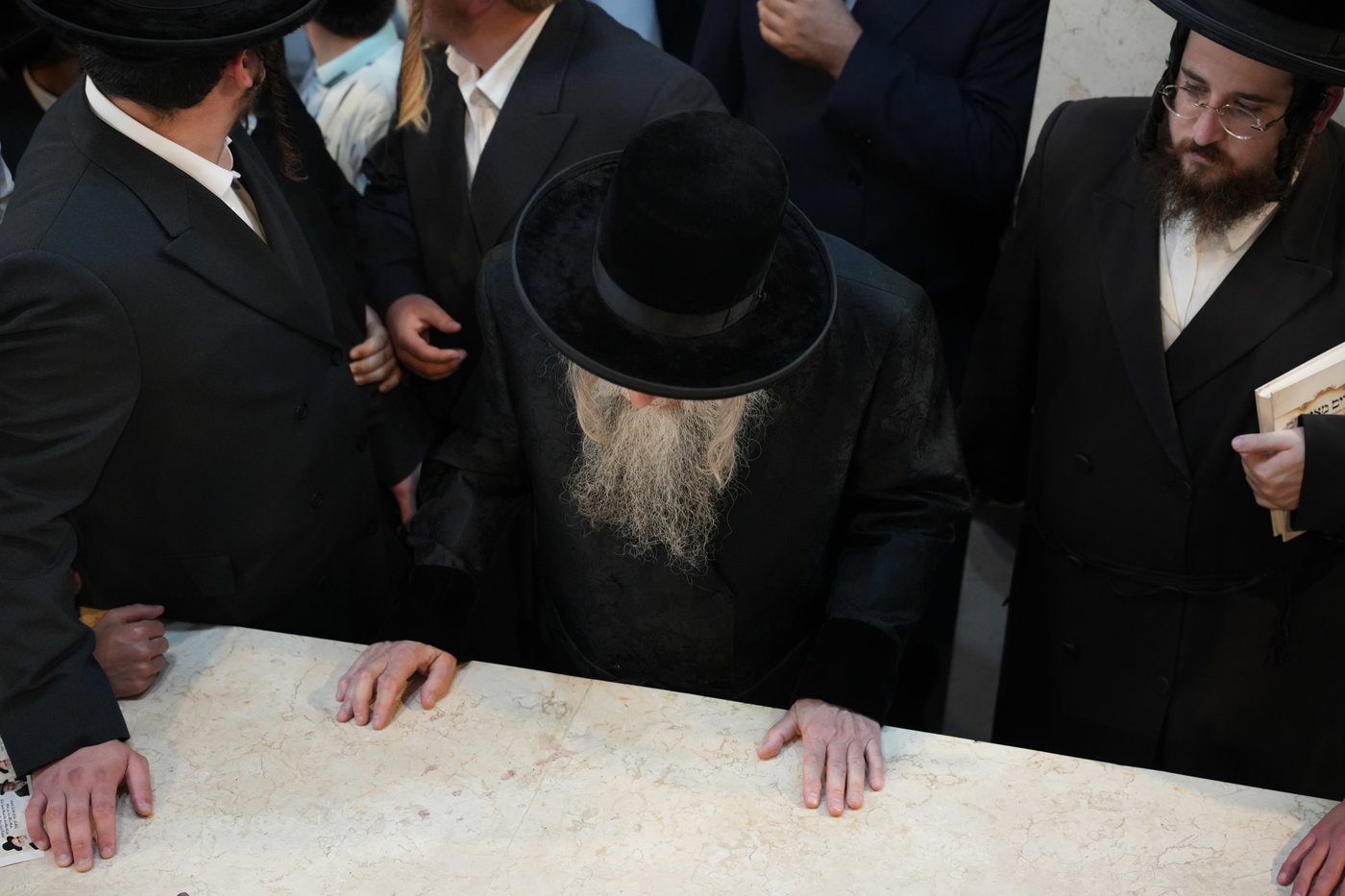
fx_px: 2615
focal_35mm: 70
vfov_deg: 19.5
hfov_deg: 28.8
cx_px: 672
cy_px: 448
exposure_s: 1/125
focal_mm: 70
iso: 4000
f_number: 3.5
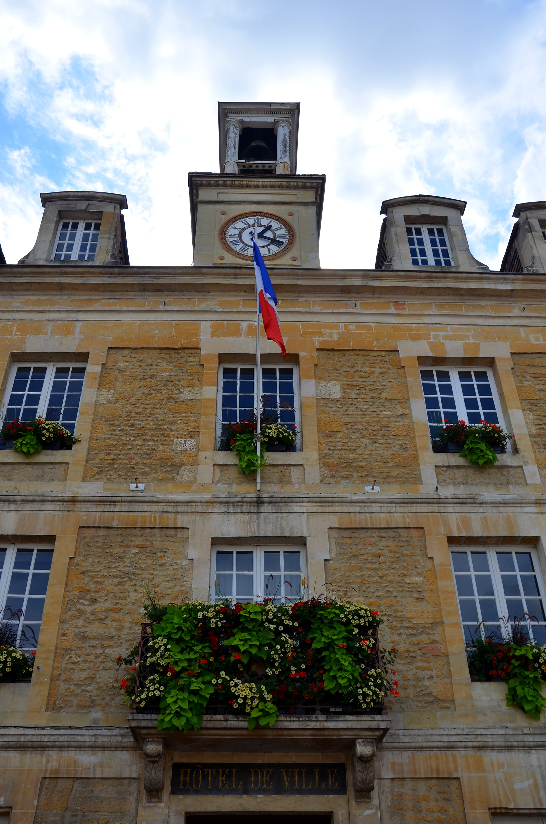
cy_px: 412
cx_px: 273
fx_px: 754
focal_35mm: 33
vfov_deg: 57.3
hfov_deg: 39.8
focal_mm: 22
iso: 100
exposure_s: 1/320
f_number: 9
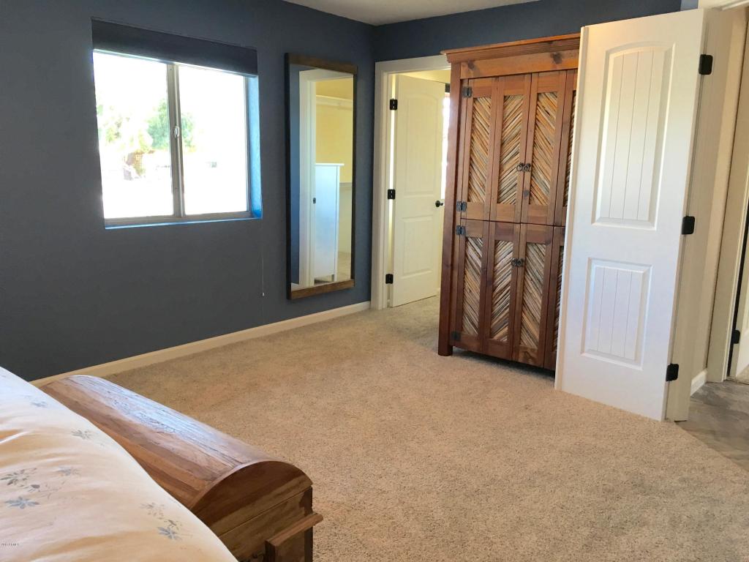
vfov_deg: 48.2
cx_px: 374
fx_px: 627
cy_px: 281
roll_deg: -1.1
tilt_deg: -11.3
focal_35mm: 29
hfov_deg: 61.7
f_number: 2.2
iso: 40
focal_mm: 4.15
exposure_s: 1/30
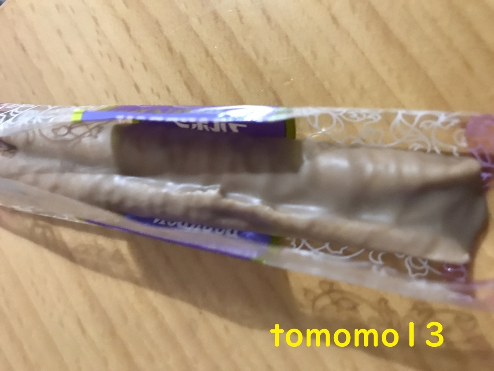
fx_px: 400
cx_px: 247
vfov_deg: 49.7
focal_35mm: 28
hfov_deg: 63.4
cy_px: 186
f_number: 1.8
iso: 100
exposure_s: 1/10
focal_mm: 3.99
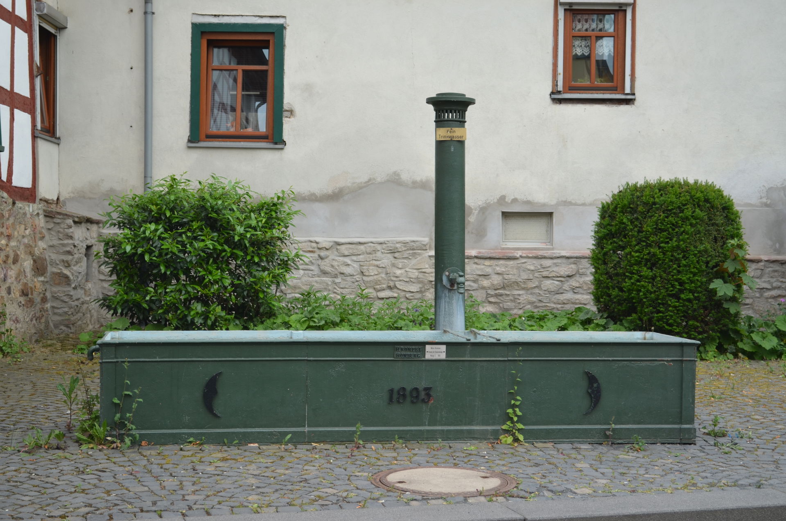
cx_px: 393
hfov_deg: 33.5
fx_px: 1307
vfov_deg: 22.5
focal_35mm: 60
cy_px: 260
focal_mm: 40
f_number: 5.6
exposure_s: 1/125
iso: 200
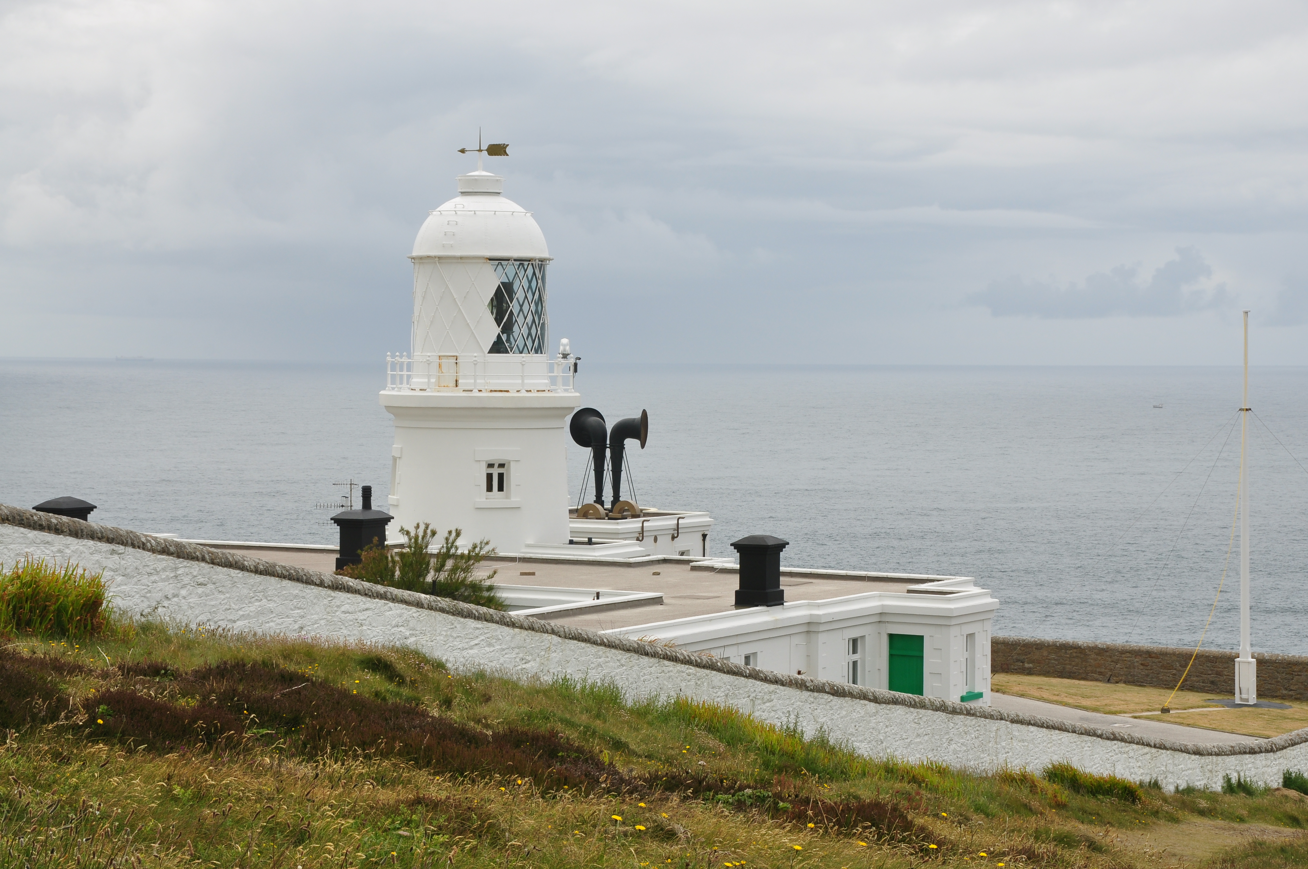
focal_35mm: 82
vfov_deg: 16.5
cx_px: 654
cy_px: 434
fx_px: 2994
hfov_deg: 24.6
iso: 200
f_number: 14
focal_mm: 55
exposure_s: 1/160
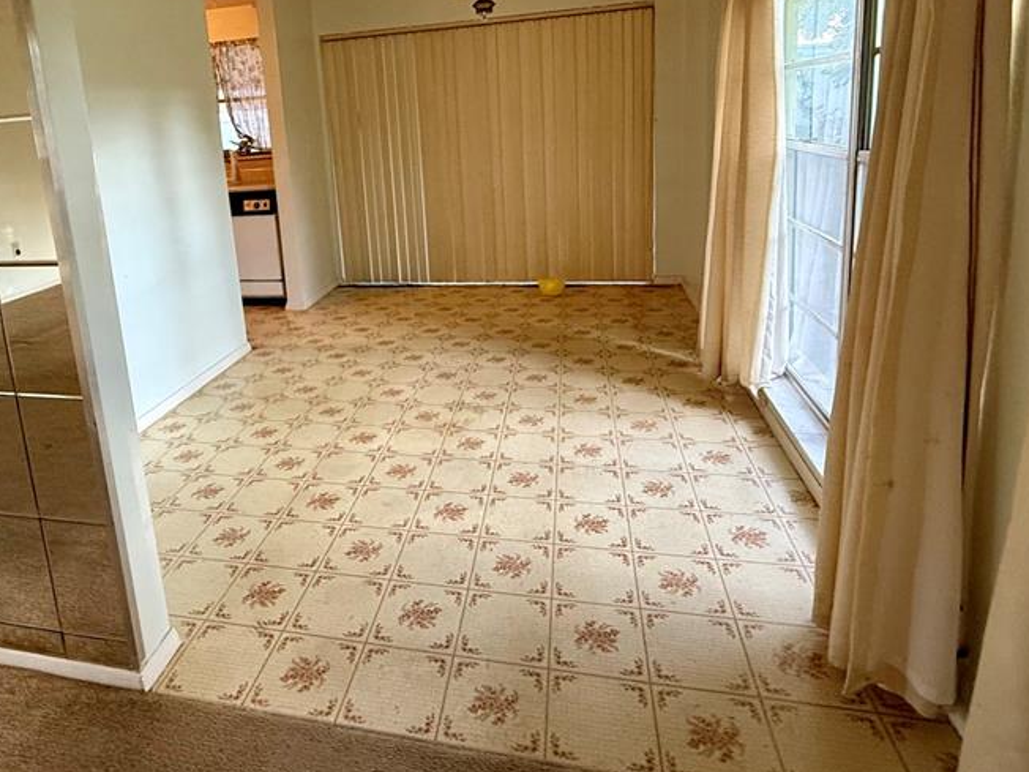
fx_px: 654
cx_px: 418
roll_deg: +3.9
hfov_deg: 75.6
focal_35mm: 22
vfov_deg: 59.1
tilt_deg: -9.6
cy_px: 235
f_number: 2.2
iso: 320
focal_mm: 2.22
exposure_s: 1/82
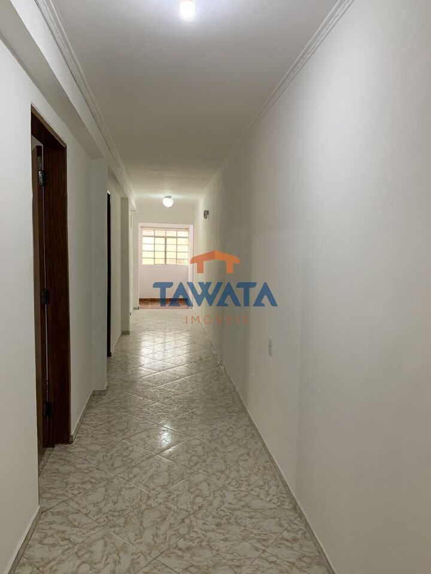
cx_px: 216
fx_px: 432
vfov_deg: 67.3
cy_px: 287
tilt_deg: -3.9
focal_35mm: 26
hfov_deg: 53.1
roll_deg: -1.2
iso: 125
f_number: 1.8
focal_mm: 4.25
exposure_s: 1/60
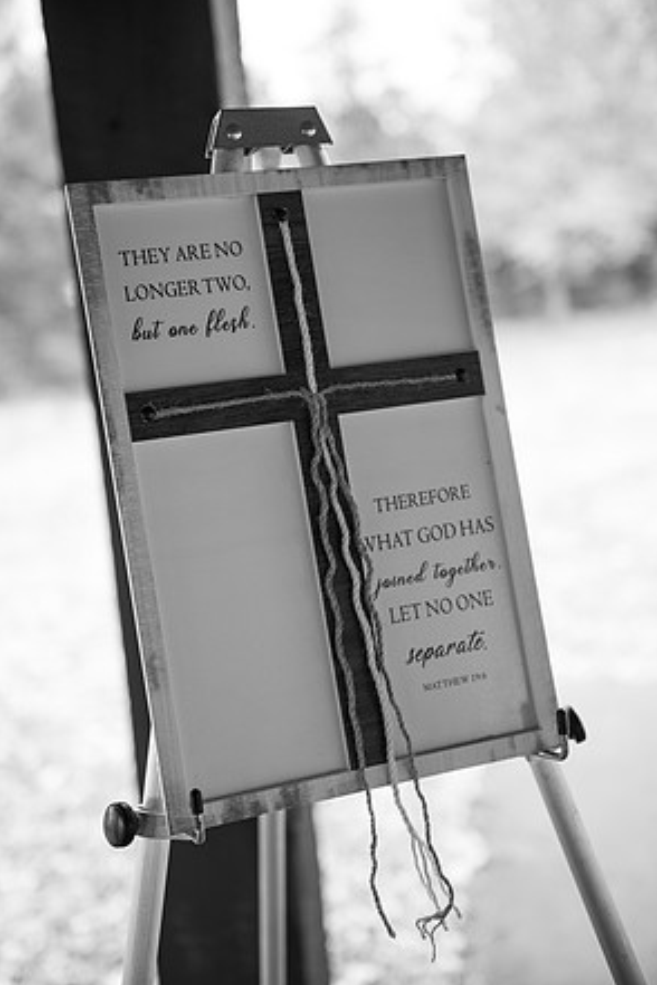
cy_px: 489
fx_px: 1341
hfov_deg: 27.5
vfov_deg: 40.3
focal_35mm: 49
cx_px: 331
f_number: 2.8
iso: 640
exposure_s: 1/250
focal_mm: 48
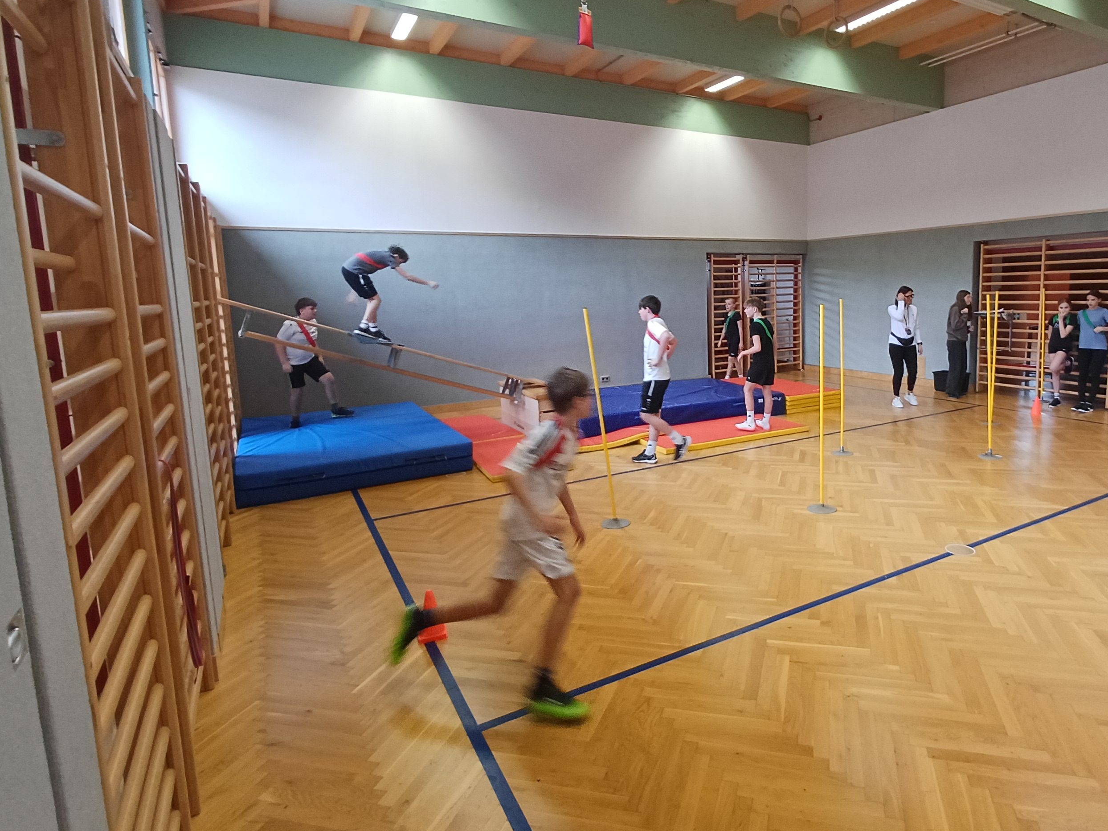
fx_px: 672
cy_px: 362
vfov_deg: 63.2
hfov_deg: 77.7
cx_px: 684
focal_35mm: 21
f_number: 2.2
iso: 100
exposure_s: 1/50
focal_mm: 1.64
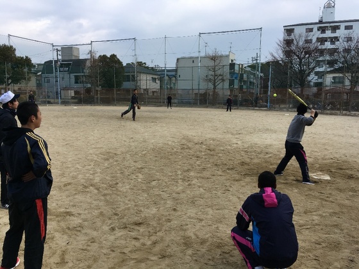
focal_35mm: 29
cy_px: 134
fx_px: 301
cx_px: 180
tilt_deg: -6.1
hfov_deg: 61.7
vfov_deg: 48.2
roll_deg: +1.1
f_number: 2.2
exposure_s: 1/864
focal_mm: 4.15
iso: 25
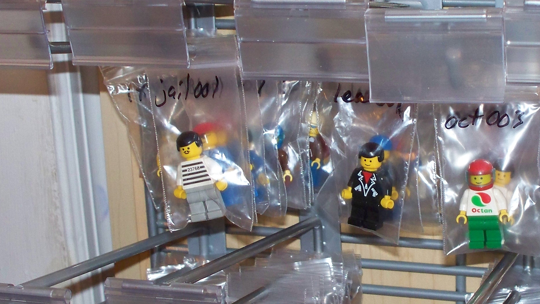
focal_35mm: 84
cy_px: 150
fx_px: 1203
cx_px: 384
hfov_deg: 25.1
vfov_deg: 14.4
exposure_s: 1/30
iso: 200
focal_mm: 7.54
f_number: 2.8
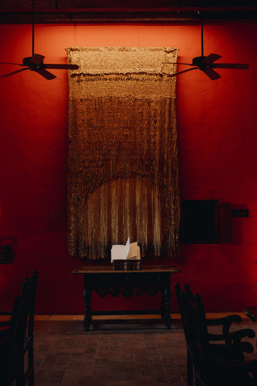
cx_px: 125
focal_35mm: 51
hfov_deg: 26.4
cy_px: 177
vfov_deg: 38.9
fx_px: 547
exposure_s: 1/160
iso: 640
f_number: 3.2
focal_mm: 35
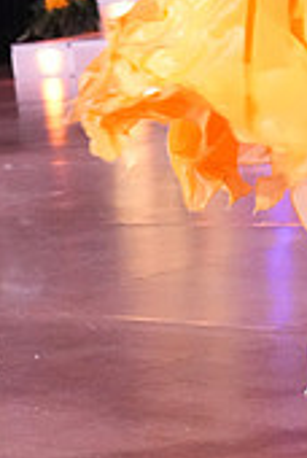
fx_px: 2471
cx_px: 470
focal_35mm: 194
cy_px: -240
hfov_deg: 7.0
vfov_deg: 10.2
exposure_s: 1/400
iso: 8000
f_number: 5.6
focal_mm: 38
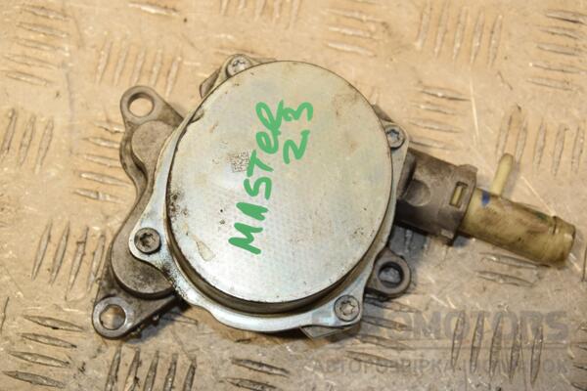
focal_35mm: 75
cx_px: 294
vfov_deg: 18.2
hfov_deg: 27.0
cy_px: 196
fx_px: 1223
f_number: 7.1
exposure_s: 1/200
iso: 800
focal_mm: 50
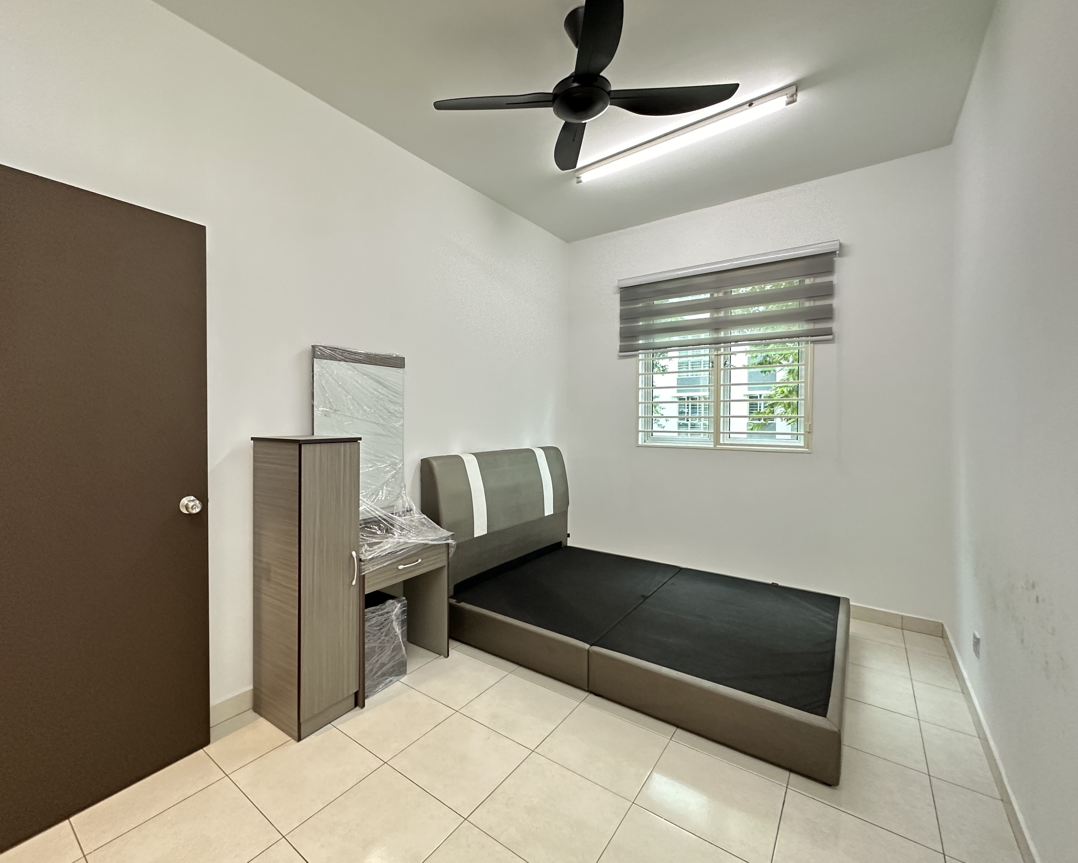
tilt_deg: -0.9
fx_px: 479
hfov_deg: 96.5
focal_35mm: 15
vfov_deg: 84.0
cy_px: 422
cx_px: 488
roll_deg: +0.0
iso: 400
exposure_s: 1/50
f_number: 2.2
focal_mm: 2.22
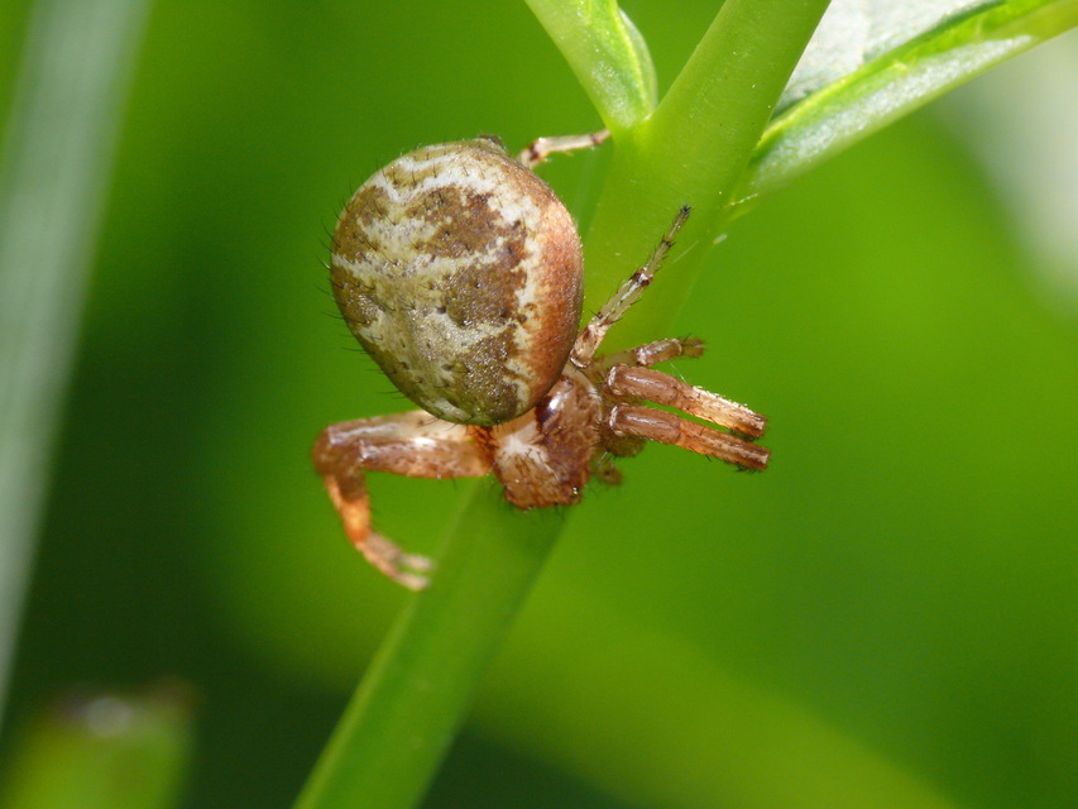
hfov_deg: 6.0
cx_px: 539
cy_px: 404
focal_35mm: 332
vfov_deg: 4.5
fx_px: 10340
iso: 200
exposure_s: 1/200
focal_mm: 70.2
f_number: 9
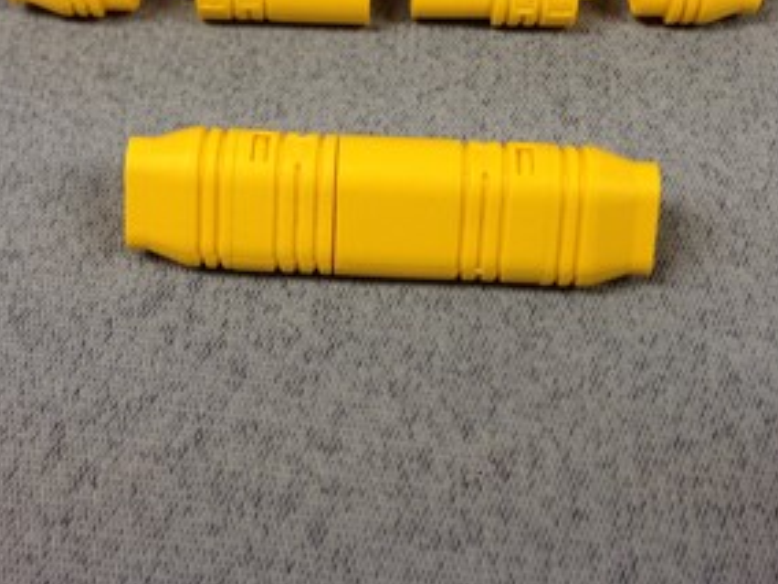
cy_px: 141
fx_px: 1304
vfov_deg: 24.9
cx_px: 364
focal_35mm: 58
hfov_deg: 33.2
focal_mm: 4.12
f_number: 2.4
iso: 64
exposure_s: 1/40
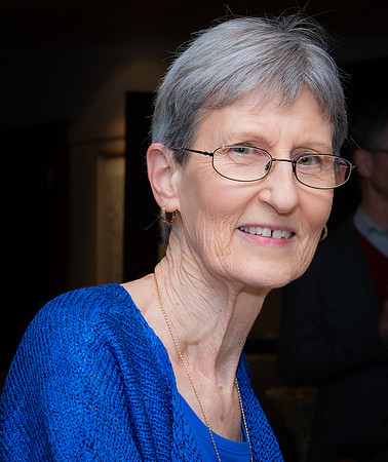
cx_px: 112
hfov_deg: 12.0
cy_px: 325
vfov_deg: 14.3
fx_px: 1841
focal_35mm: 132
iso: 500
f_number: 7.1
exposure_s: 1/60
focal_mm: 45
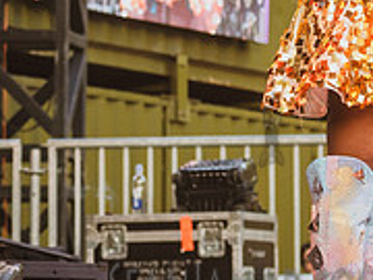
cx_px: 332
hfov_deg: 6.5
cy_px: -105
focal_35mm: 303
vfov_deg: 4.9
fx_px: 3265
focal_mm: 80
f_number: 4.5
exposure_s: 1/400
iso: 1600
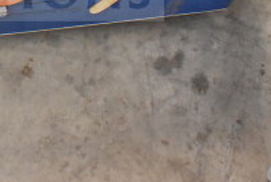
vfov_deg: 15.7
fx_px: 611
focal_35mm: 81
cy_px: -85
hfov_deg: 24.1
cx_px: 13
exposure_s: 1/80
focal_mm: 18
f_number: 4.5
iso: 6400
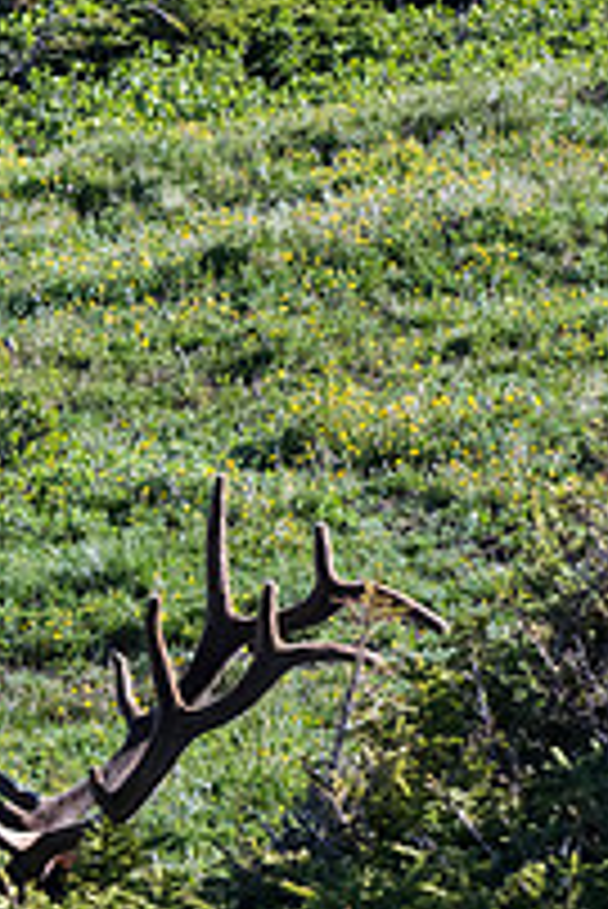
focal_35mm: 1067
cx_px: -647
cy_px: 852
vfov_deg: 1.9
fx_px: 26982
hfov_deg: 1.3
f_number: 11
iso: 1400
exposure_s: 1/800
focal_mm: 340
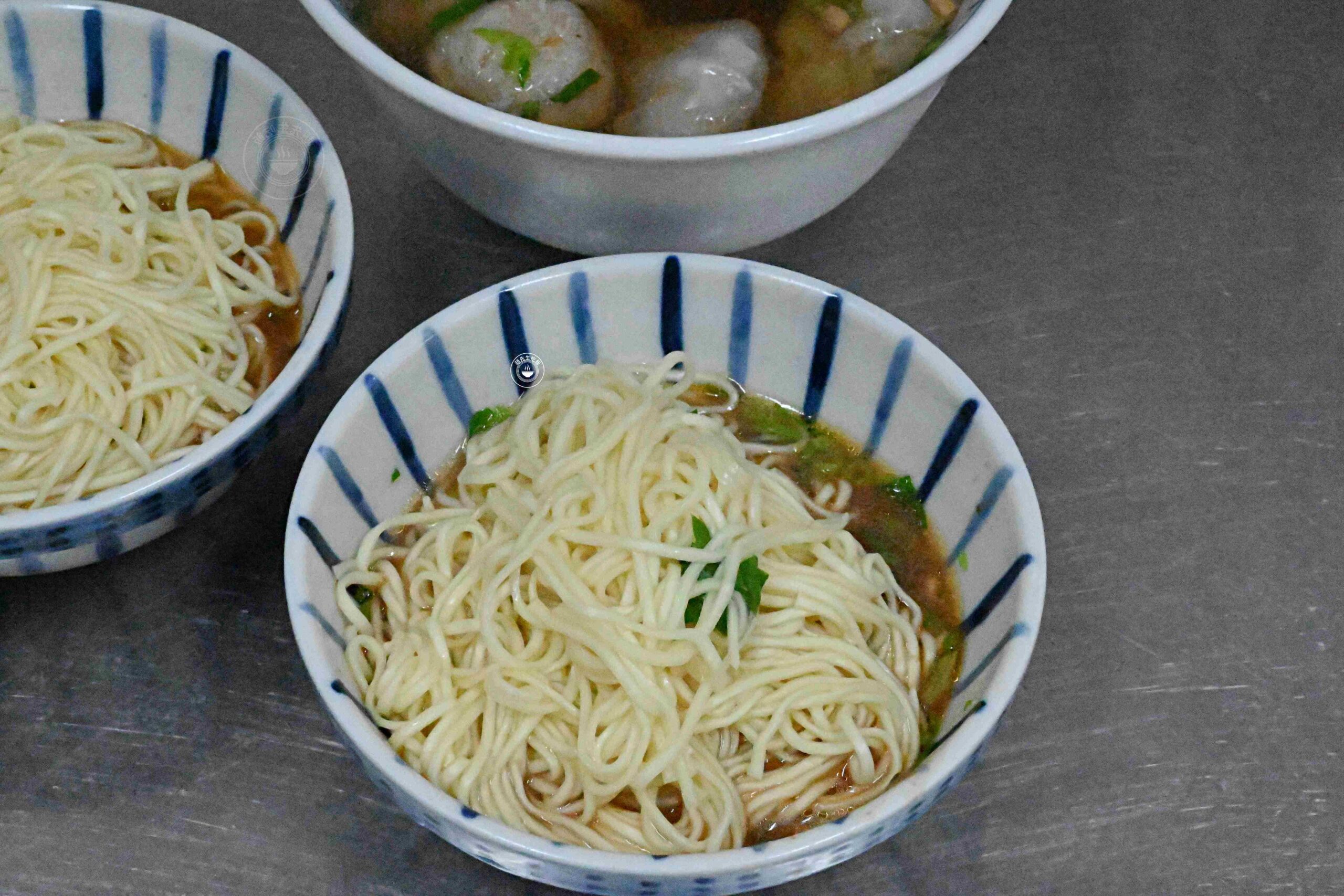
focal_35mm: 75
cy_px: 448
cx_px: 672
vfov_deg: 18.2
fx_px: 2800
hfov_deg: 27.0
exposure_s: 1/200
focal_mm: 50
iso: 36000
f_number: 16
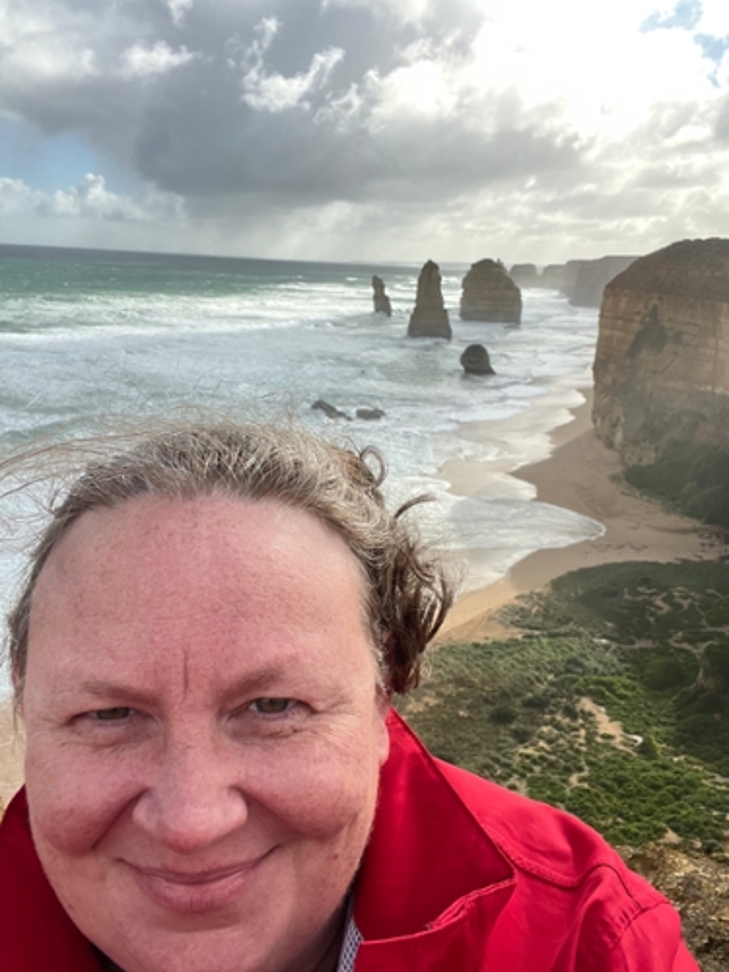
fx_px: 842
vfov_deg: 60.0
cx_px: 364
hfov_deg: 46.8
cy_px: 486
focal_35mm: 30
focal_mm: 2.71
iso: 32
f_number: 2.2
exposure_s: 1/422
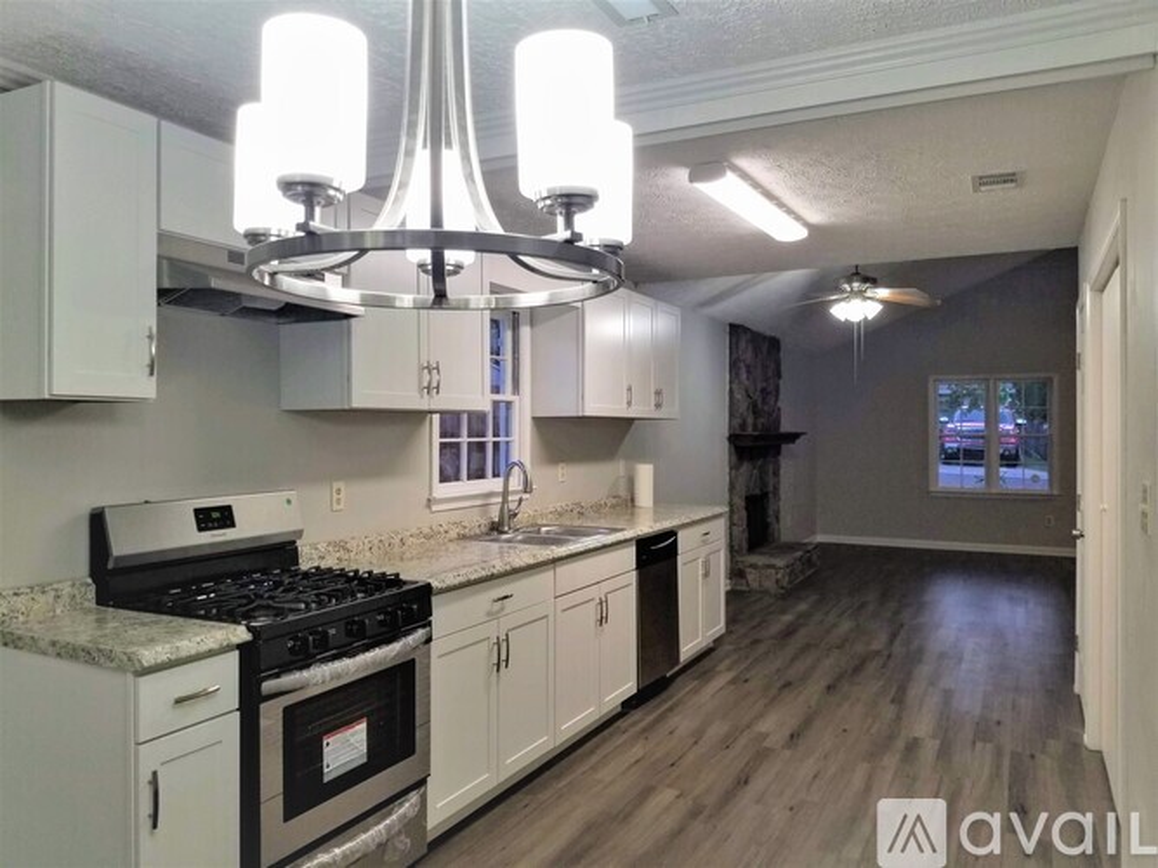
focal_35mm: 26
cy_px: 434
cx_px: 579
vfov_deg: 53.0
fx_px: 870
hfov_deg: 67.3
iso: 64
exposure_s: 1/60
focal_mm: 4.25
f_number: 1.7
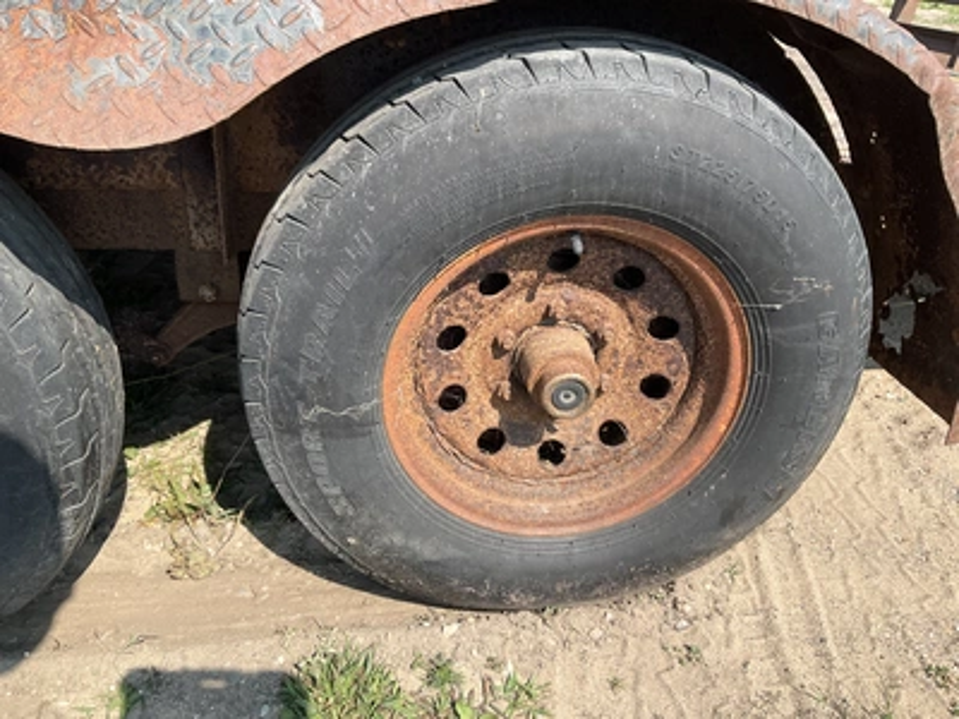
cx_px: 480
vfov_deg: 48.2
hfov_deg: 61.7
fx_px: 803
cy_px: 360
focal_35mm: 29
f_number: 1.8
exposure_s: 1/997
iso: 25
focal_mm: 3
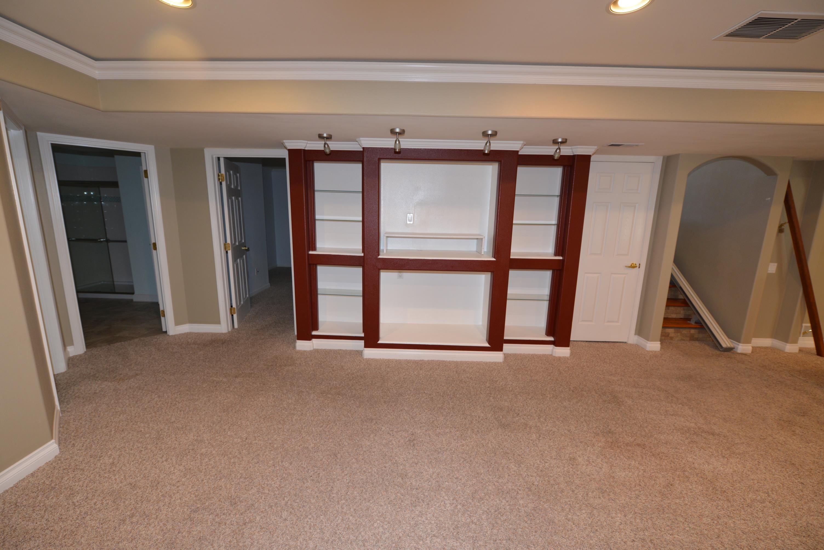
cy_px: 275
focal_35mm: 14
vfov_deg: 81.3
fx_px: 321
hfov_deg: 104.2
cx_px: 412
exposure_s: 1/60
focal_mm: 14
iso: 640
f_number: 4
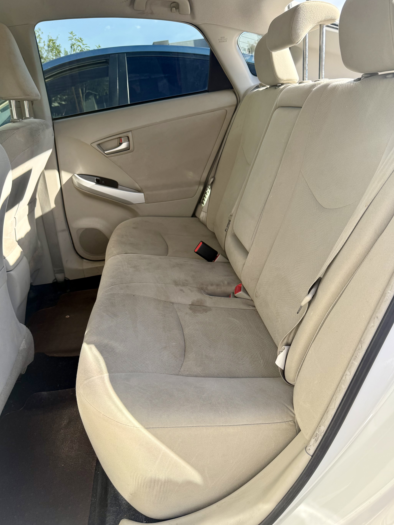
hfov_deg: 54.9
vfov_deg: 69.4
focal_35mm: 25
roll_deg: +8.7
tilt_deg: -26.2
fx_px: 379
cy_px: 273
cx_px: 196
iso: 100
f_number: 1.78
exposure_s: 1/979
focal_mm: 6.76
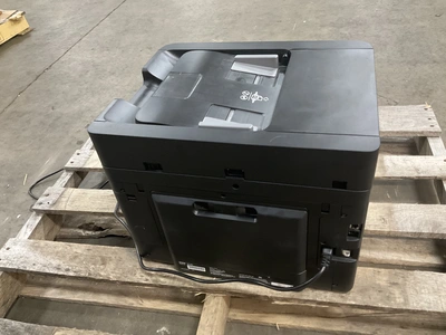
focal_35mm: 29
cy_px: 168
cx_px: 223
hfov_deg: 61.7
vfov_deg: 48.2
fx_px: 374
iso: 320
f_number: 1.8
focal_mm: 3
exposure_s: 1/40
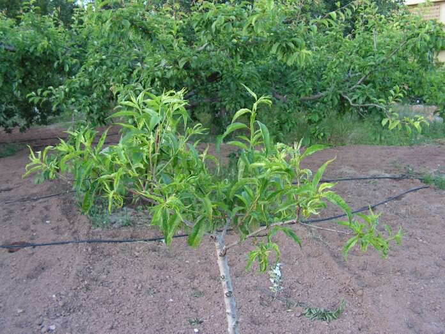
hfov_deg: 51.4
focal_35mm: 36
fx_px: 463
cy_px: 167
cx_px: 222
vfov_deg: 39.7
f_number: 3.2
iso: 100
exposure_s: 1/40
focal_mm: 6
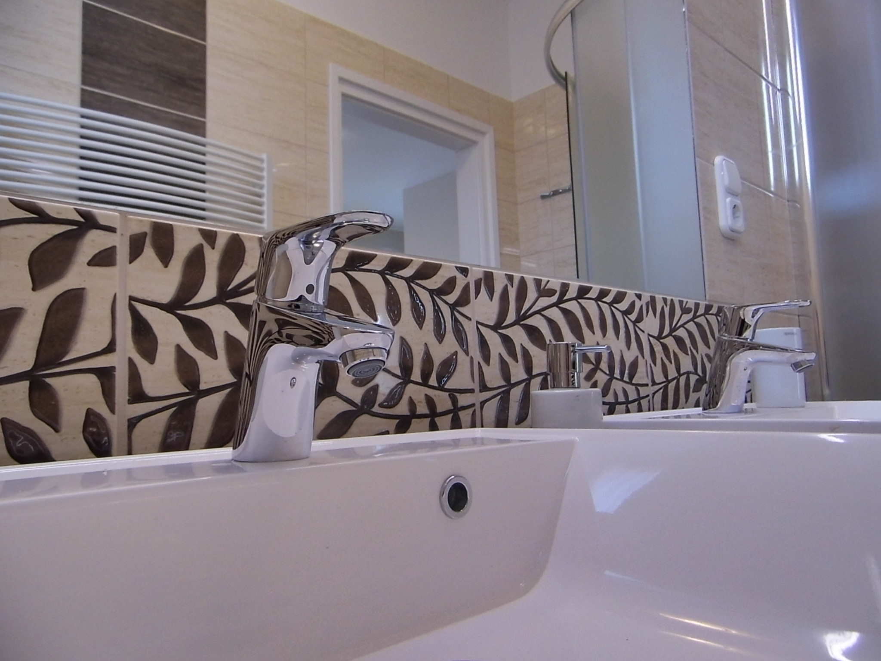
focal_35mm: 25
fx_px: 636
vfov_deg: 54.9
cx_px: 440
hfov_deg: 69.4
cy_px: 330
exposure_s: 1/50
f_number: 3
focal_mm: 4.5
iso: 100
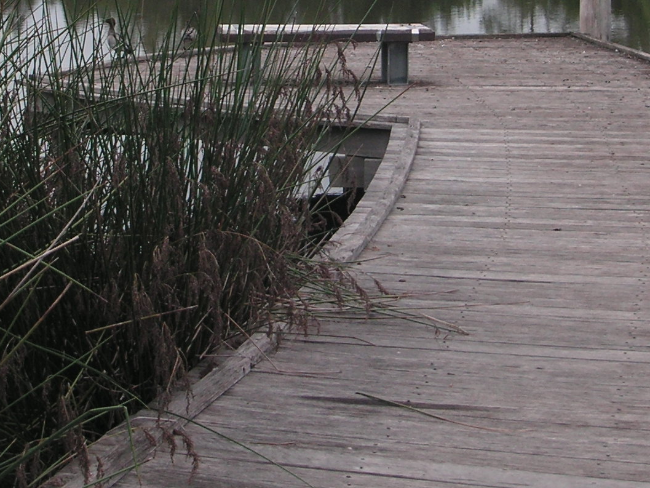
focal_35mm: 92
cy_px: 5
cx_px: 325
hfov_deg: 21.3
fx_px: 1728
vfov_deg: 15.8
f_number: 3.3
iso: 50
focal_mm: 6.3
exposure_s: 1/125
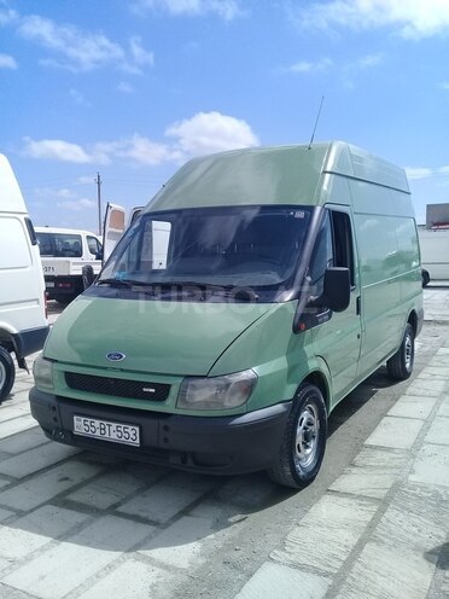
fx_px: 536
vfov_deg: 58.4
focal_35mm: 31
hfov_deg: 45.4
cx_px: 224
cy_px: 300
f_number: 2.2
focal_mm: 3.3
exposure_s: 1/1736
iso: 50
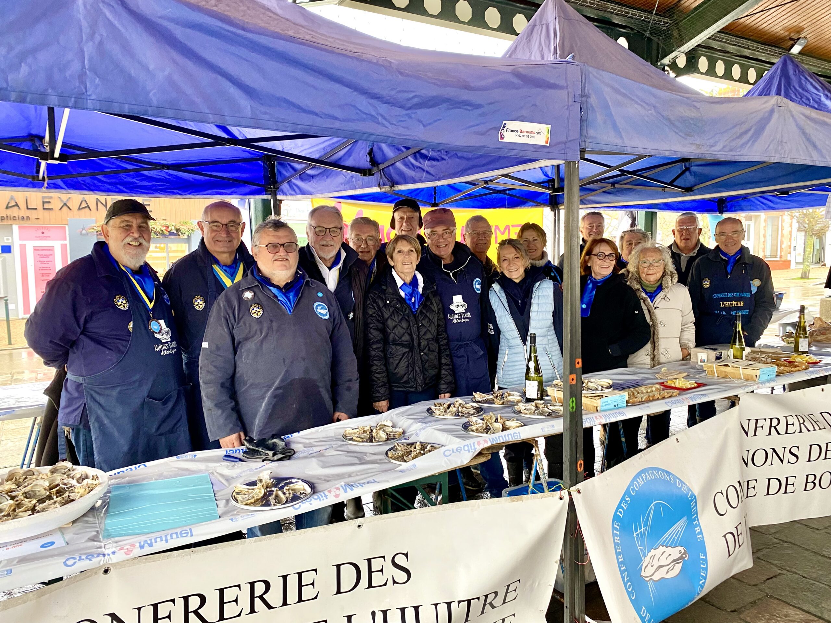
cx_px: 416
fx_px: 624
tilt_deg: -6.1
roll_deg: +0.1
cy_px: 312
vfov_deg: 53.1
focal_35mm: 26
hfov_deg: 67.3
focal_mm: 4.25
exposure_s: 1/60
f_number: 1.8
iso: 200
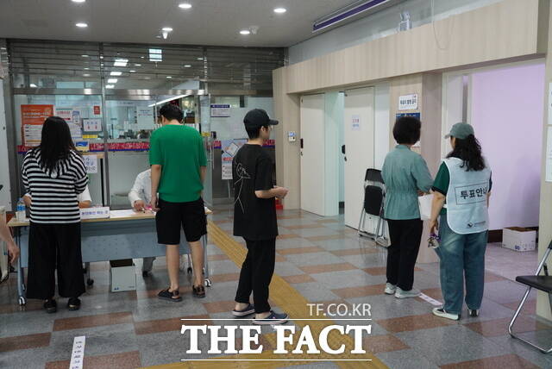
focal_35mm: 36
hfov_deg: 53.1
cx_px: 276
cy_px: 184
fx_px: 552
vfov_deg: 36.9
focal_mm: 36
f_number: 4
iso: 2000
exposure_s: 1/320
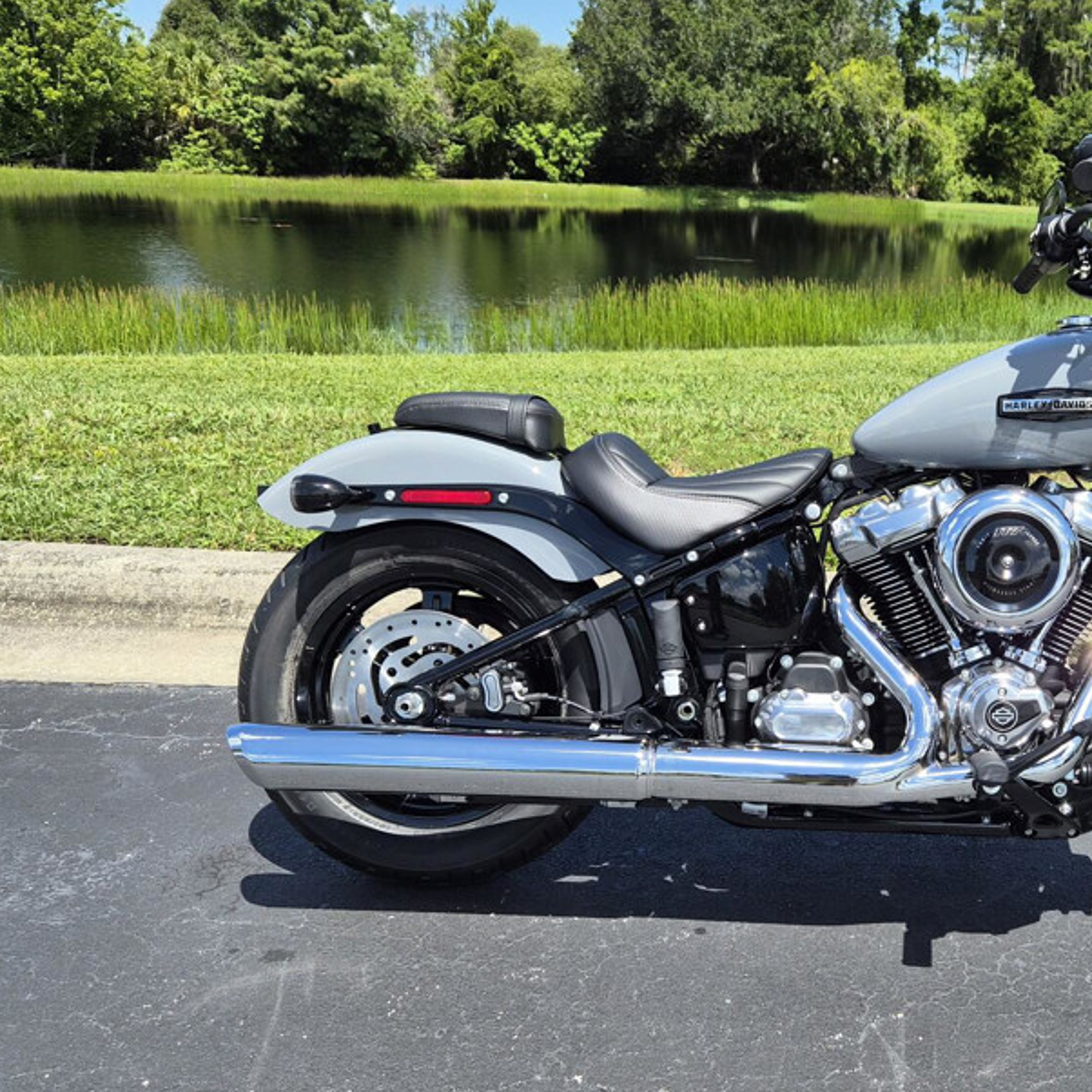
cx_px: 832
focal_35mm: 36
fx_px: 1285
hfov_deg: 44.4
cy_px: 580
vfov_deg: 46.0
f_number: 1.8
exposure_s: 1/3728
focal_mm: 5.4
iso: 80
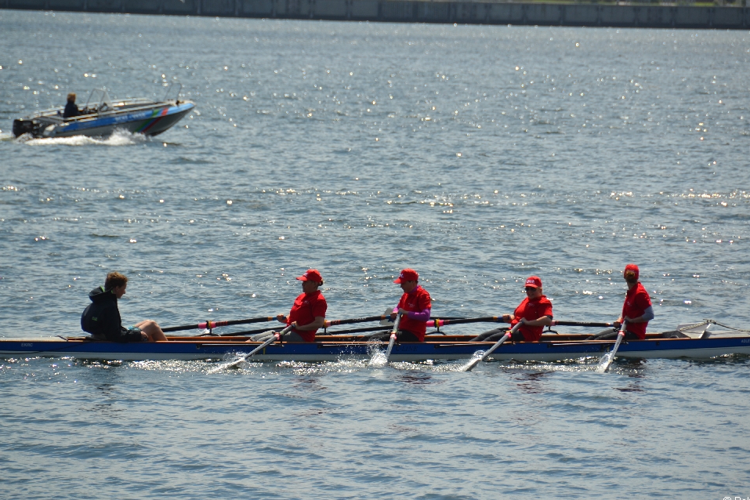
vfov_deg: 4.3
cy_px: 244
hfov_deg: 6.4
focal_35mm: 321
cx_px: 387
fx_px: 6687
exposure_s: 1/640
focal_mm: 200
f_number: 6.3
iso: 100
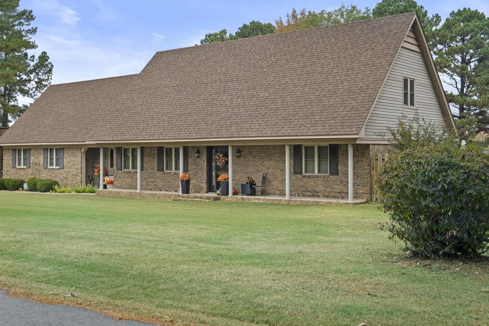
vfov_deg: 30.5
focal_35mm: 44
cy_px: 138
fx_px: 598
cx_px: 218
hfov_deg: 44.4
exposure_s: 1/100
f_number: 8
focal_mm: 24
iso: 200
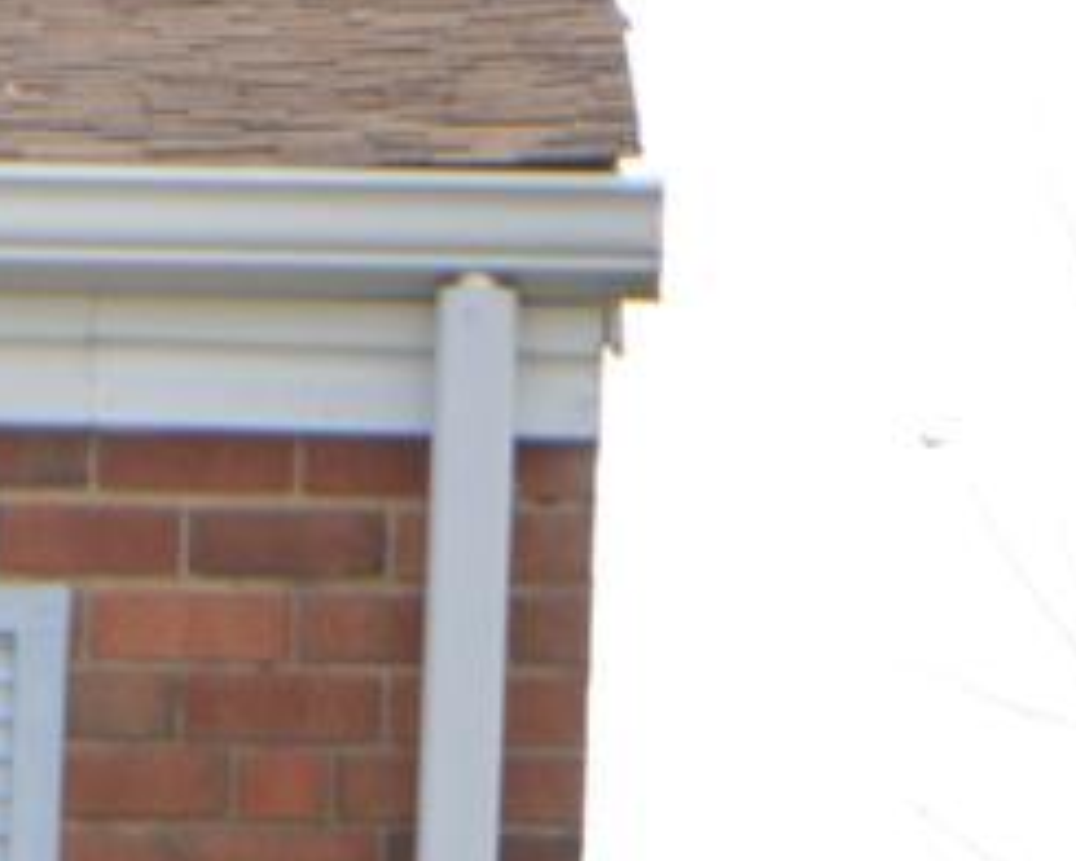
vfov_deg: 2.5
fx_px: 19458
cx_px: -2025
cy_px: 2383
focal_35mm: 611
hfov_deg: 3.1
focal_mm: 52
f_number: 5.6
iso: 100
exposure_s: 1/160
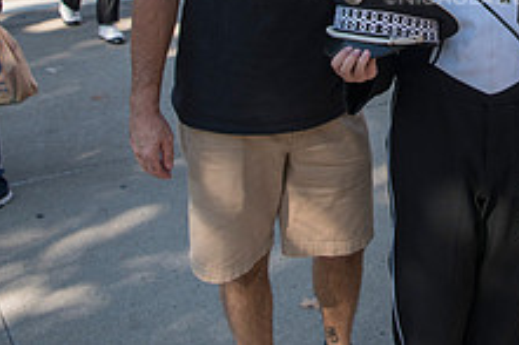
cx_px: 481
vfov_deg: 19.8
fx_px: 908
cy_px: -107
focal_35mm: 63
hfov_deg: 30.3
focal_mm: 24
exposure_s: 1/2500
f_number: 3.5
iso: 320
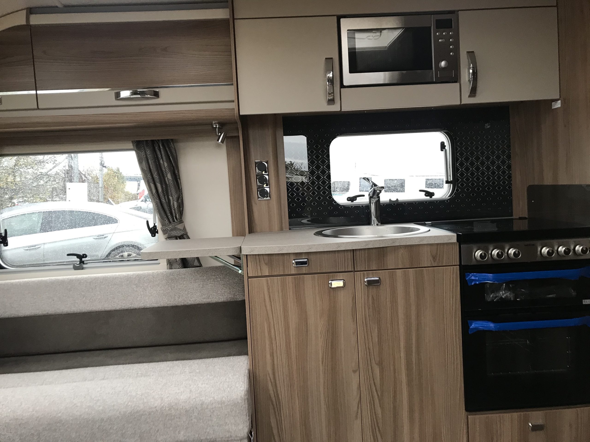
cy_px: 221
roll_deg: -1.8
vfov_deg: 49.7
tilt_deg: -1.7
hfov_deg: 63.4
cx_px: 295
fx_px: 477
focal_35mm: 28
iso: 40
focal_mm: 3.99
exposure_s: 1/20
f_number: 1.8
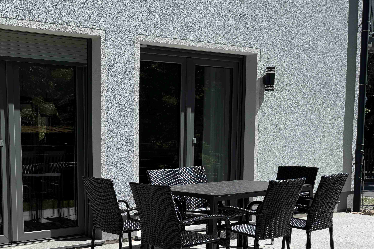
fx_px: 478
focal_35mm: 46
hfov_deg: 40.5
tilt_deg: -6.5
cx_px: 60
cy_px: 194
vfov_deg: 28.7
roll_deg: +1.0
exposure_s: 1/5814
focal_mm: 6.76
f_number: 1.78
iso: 80
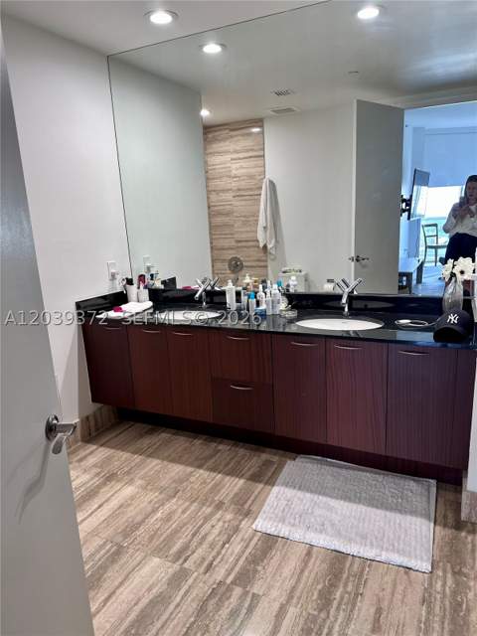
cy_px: 318
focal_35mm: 24
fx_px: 441
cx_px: 238
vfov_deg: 71.6
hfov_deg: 56.8
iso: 125
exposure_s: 1/60
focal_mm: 6.86
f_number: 1.78
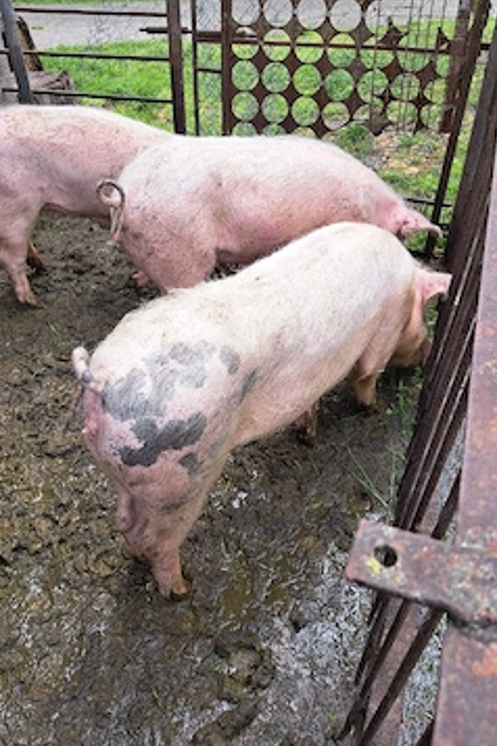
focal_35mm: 28
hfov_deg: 46.3
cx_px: 226
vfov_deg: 65.4
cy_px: 341
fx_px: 580
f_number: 1.8
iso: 50
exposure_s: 1/233
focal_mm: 5.23
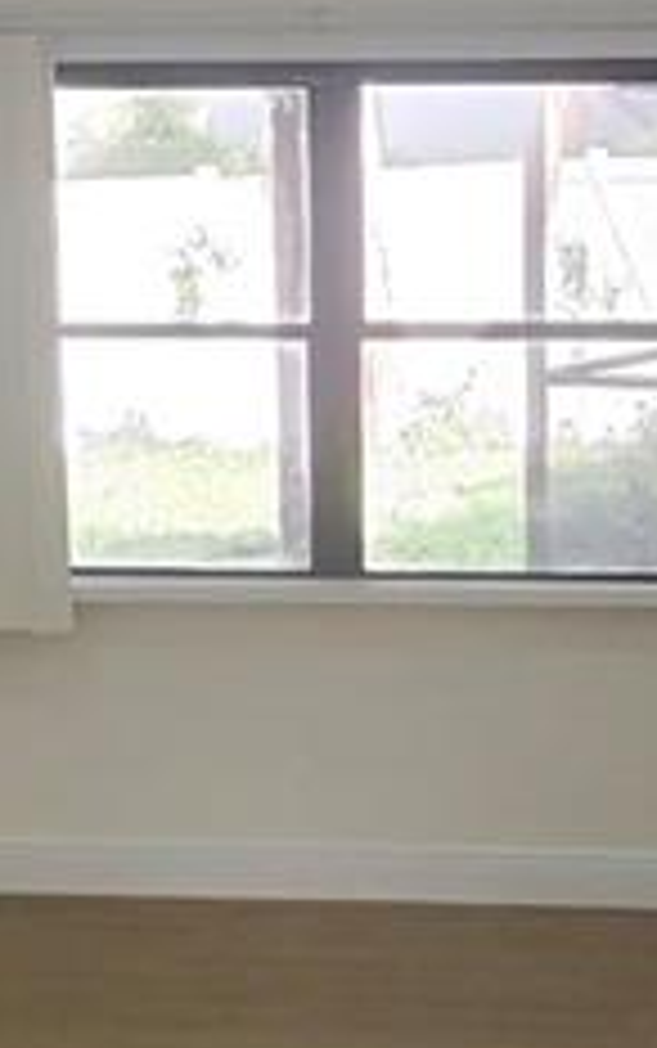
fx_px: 2030
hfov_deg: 18.3
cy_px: 648
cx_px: 472
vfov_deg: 28.9
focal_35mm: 71
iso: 80
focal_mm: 2.24
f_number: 2.2
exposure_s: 1/59.9
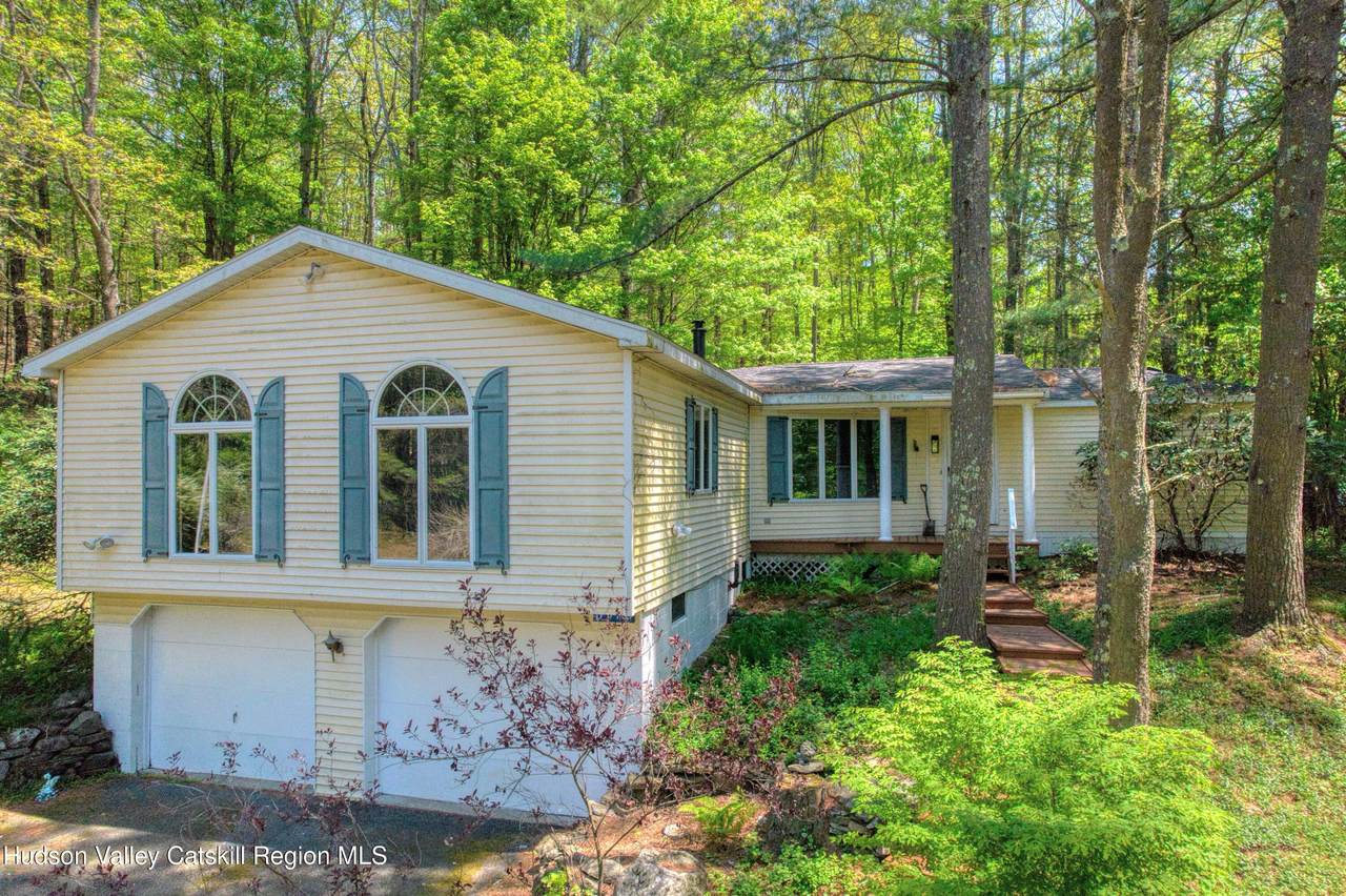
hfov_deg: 78.6
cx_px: 673
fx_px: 822
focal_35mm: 22
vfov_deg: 57.2
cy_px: 448
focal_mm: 8.38
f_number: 2.8
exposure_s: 1/1600
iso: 1610
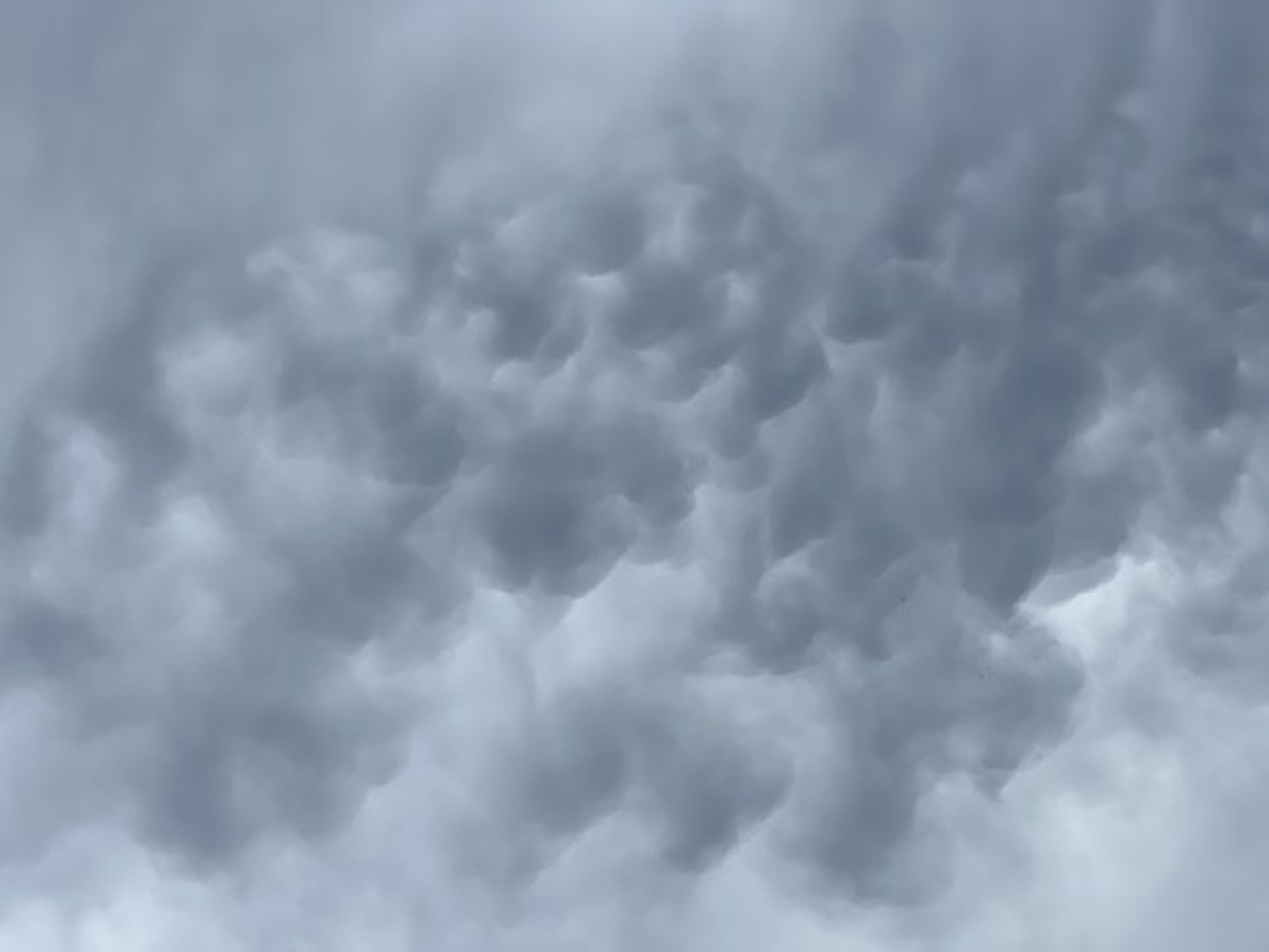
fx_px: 2823
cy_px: 476
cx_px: 634
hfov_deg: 25.3
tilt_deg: +39.5
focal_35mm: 77
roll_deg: +33.2
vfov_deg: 19.1
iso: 32
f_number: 2.8
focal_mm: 9
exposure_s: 1/2137
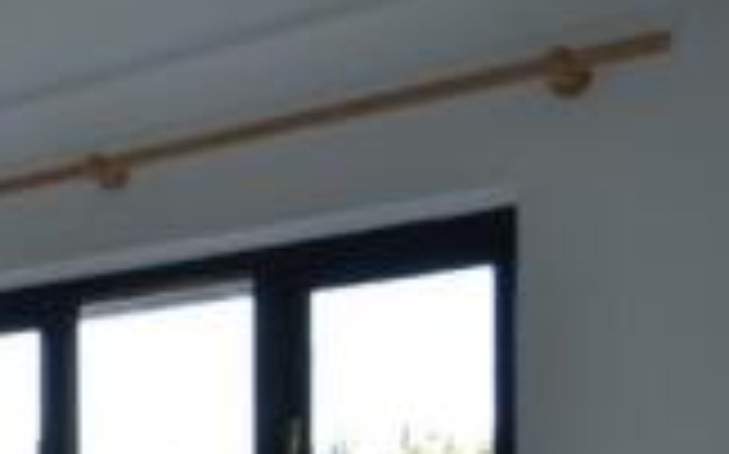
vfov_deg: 19.3
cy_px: 593
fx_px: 1231
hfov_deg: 25.6
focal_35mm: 62
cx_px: -338
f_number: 4
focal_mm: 10
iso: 100
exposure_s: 1/60
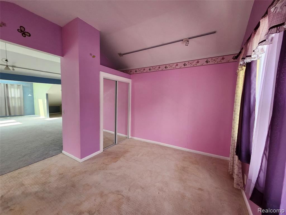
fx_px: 107
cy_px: 108
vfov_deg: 89.9
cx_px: 143
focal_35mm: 13
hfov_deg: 106.2
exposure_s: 1/60
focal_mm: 1.74
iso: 160
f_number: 2.2
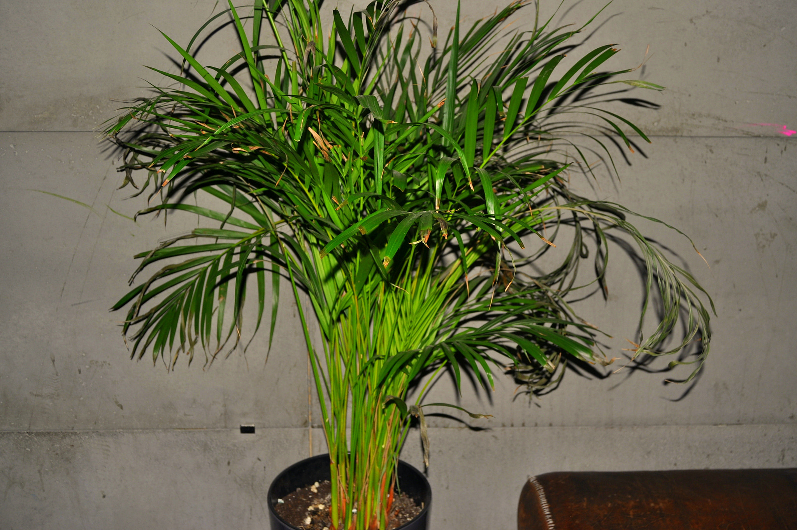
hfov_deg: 49.6
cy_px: 265
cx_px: 398
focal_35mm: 39
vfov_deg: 34.1
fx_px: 862
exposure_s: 1/125
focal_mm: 26
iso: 200
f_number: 5.6
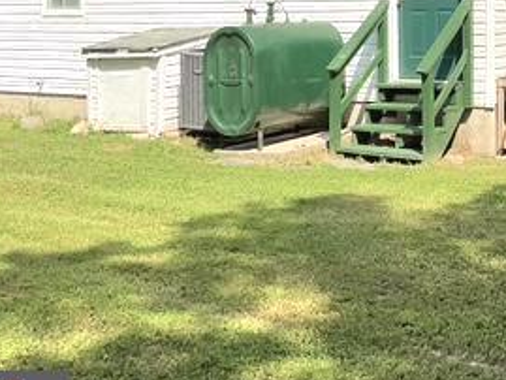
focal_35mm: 69
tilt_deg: +4.4
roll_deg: +0.3
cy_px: -32
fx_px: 1009
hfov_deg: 26.4
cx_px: 525
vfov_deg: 20.4
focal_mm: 3
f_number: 1.8
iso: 16
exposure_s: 1/1250
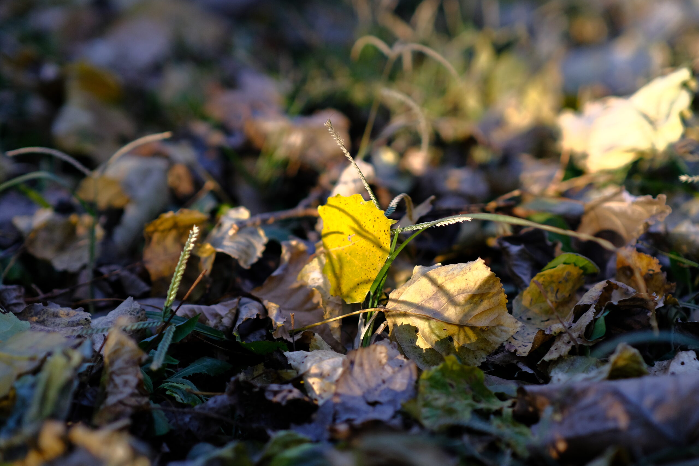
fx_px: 1631
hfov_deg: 24.2
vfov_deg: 16.3
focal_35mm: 84
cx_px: 350
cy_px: 233
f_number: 1.8
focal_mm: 56
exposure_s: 1/2000
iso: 640
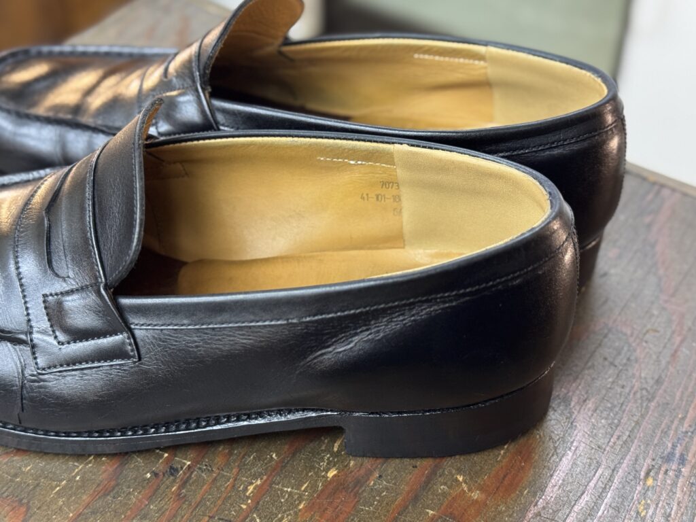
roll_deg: -4.2
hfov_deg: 39.7
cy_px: 261
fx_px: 965
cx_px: 348
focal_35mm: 48
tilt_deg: -43.0
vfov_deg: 30.3
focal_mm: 6.76
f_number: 1.78
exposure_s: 1/60
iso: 250
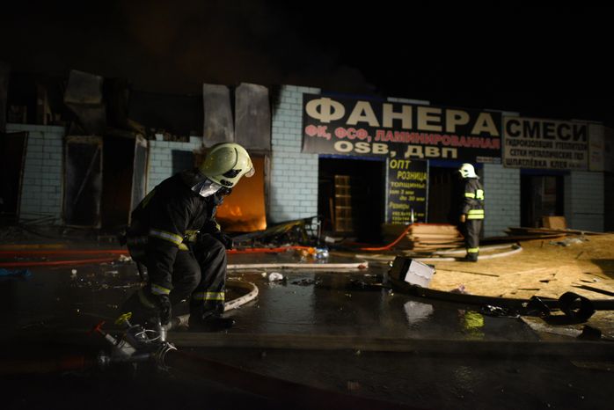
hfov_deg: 73.7
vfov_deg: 53.2
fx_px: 409
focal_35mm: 24
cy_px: 205
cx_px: 307
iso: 3200
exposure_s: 1/800
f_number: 1.4
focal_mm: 24
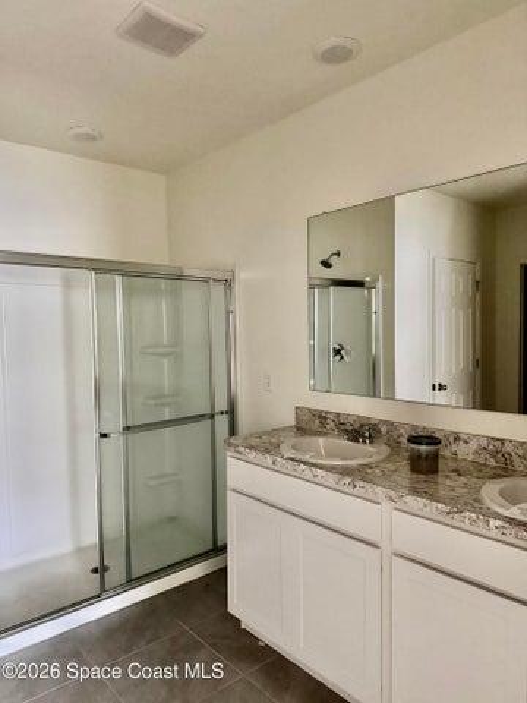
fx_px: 487
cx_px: 264
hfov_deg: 56.8
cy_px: 352
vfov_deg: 71.6
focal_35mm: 24
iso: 1000
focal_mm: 6.76
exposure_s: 1/33
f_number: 1.78
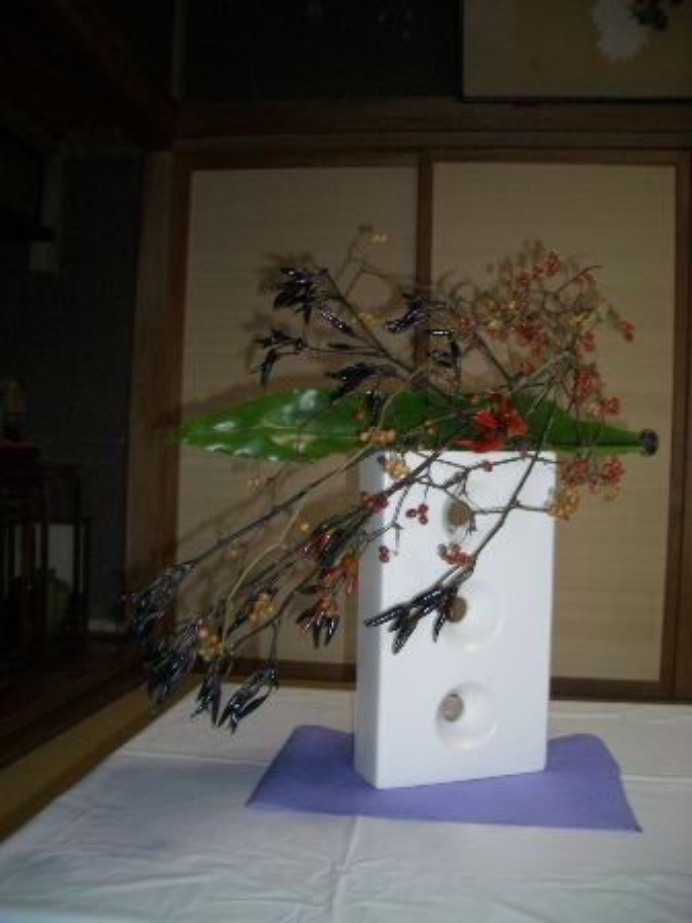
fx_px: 933
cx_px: 346
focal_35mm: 35
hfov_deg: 40.7
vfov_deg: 52.6
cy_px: 462
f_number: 2.6
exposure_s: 1/60
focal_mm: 5.8
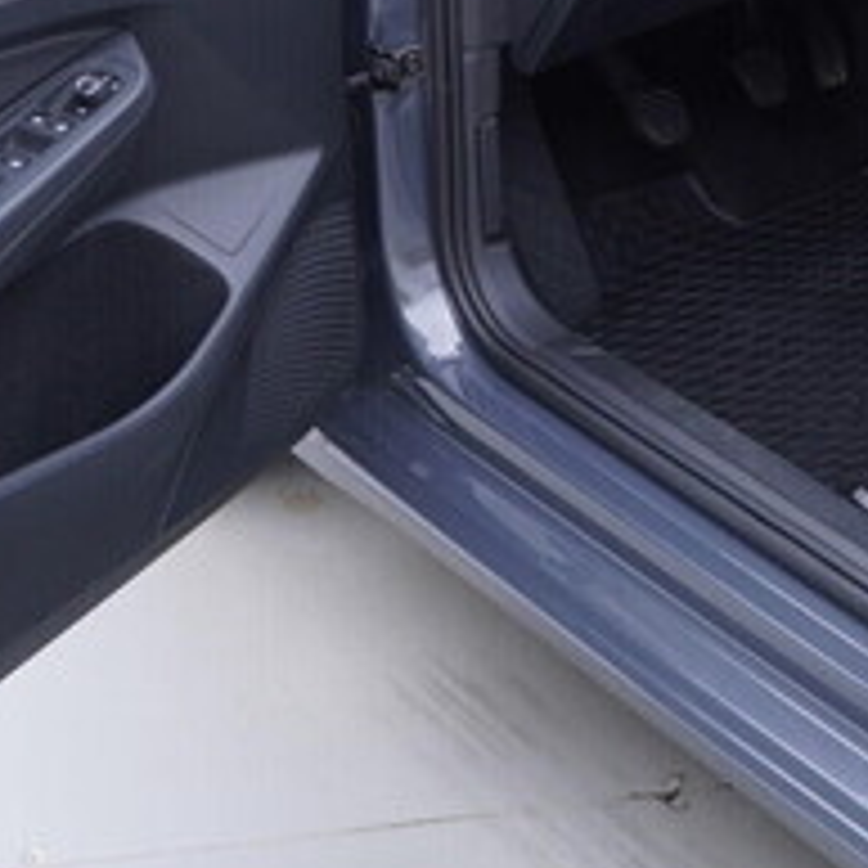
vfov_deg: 19.5
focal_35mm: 87
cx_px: 837
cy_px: 70
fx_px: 2468
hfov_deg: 19.5
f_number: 2.8
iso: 160
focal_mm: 24
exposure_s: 1/40
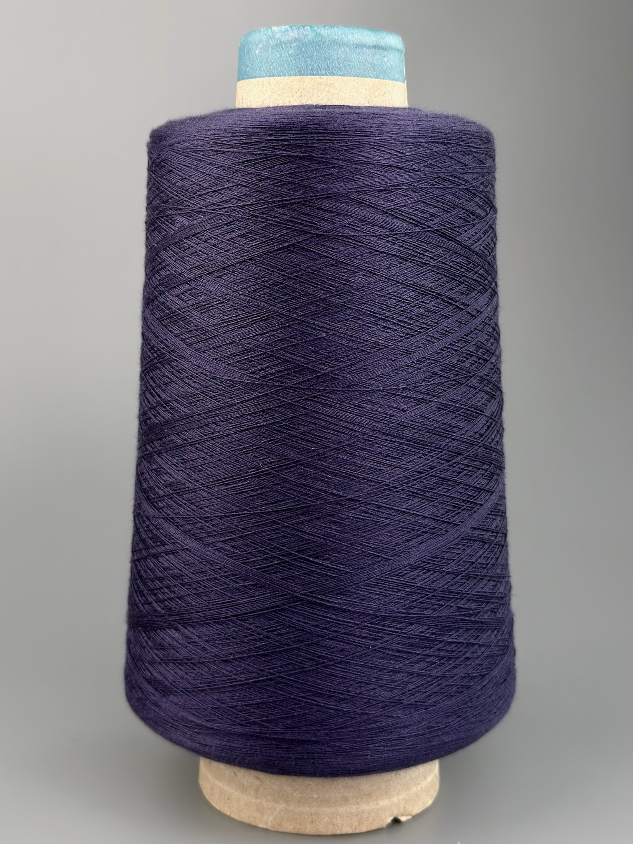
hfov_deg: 56.8
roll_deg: +0.1
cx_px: 316
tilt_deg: -6.2
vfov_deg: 71.6
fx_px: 585
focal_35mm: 24
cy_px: 422
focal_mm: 6.76
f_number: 1.78
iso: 64
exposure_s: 1/540
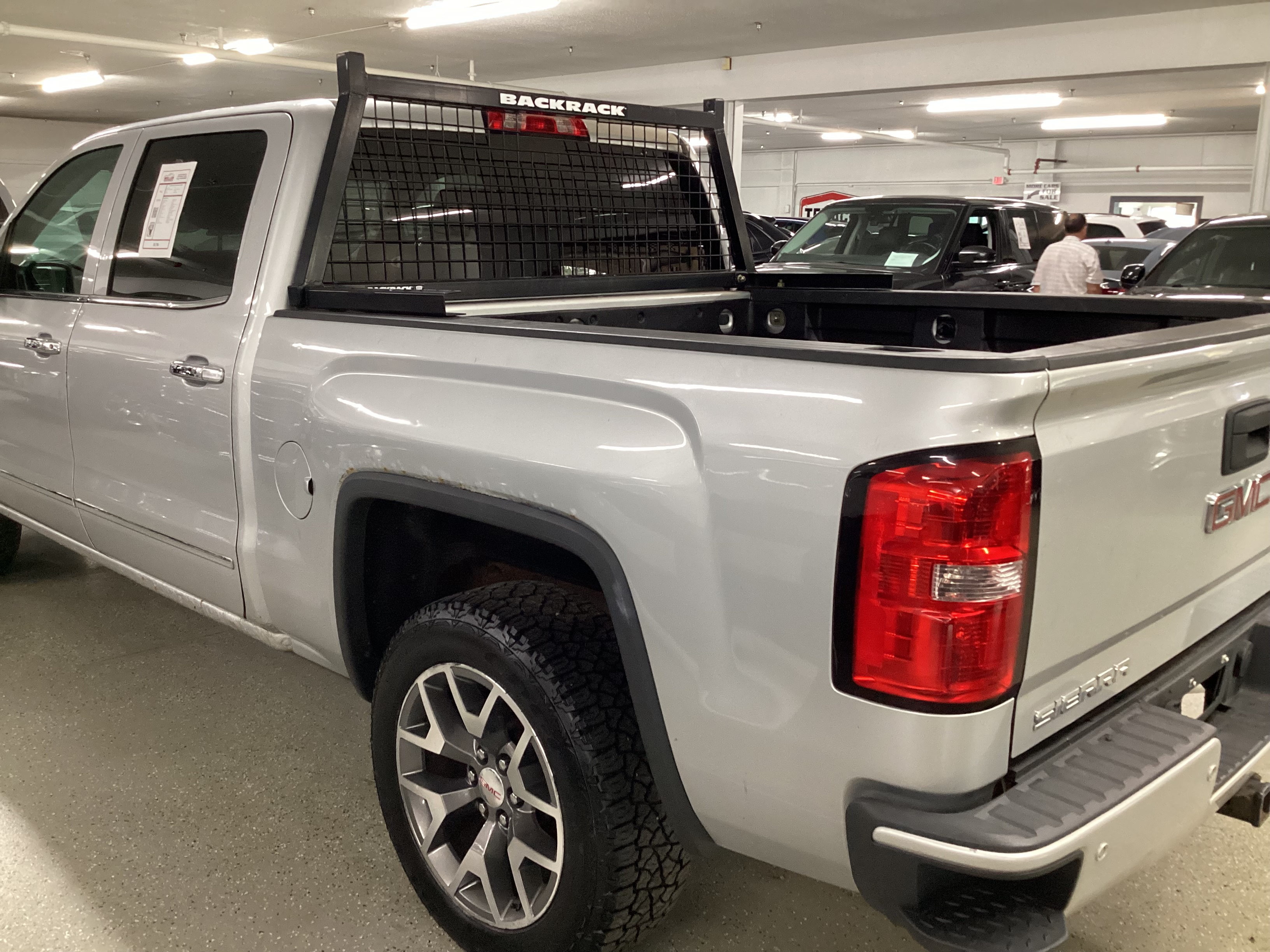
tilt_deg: -13.9
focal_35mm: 31
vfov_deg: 45.4
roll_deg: -1.7
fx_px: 1137
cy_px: 476
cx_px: 635
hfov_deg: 58.4
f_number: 2.4
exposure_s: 1/60
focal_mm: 3.3
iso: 320
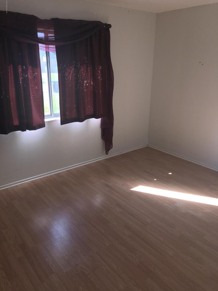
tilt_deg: -18.9
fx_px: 235
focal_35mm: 28
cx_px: 109
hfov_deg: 49.7
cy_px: 146
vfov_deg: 63.4
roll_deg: -0.1
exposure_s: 1/138
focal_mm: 3.99
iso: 20
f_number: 1.8
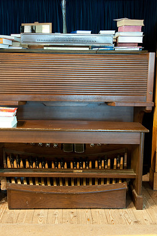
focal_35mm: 47
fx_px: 308
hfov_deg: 28.6
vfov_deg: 41.9
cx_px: 68
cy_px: 112
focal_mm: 38
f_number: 8
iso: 1000
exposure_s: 1/1.25
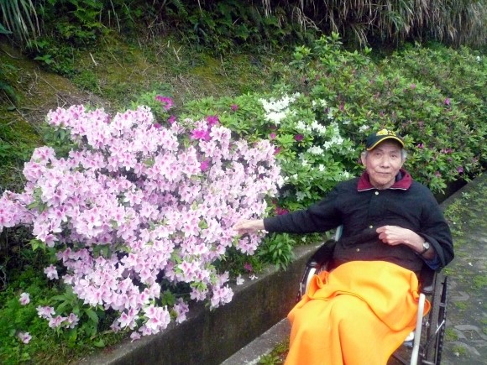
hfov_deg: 63.4
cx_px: 244
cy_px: 182
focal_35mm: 28
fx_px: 394
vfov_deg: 49.7
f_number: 2.8
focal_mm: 4.6
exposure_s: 1/1000
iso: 800
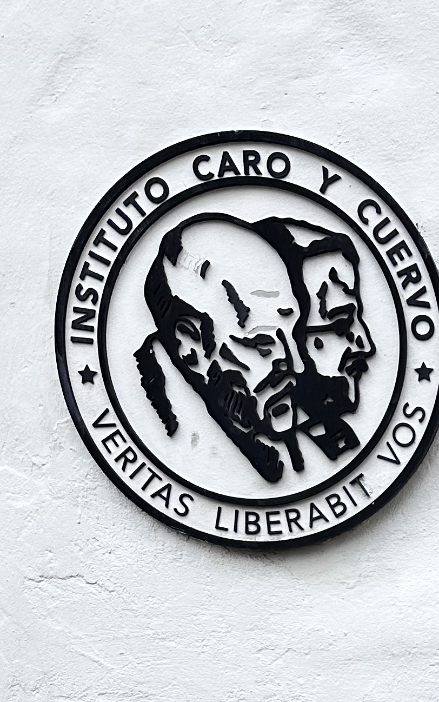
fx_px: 1511
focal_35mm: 79
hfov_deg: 14.9
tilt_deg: -5.9
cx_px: 719
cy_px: 956
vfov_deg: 22.8
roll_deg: +1.7
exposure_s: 1/1916
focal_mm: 6.86
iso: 80
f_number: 1.78
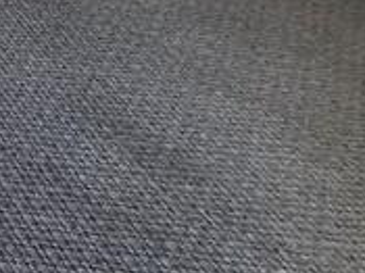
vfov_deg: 12.7
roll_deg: -3.0
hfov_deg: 14.0
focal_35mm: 76
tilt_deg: -8.3
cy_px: -454
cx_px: -569
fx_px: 801
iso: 64
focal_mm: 1.57
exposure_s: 1/99
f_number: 1.8
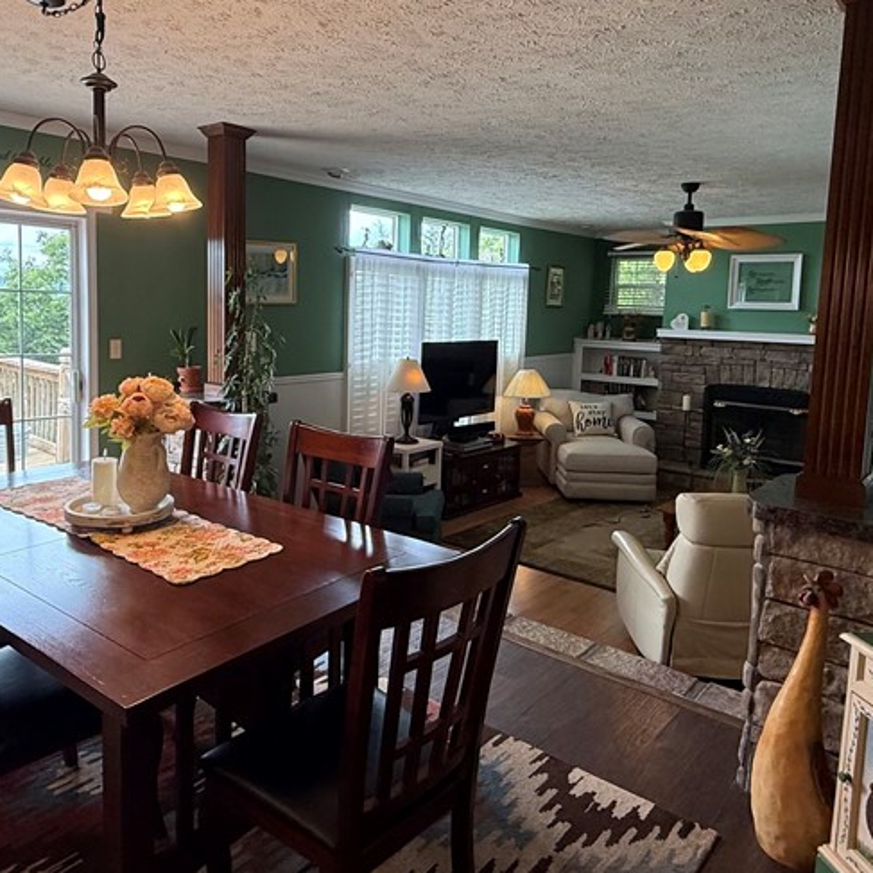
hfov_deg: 60.8
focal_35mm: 26
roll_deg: -2.2
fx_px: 742
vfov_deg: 60.7
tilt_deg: -6.2
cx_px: 393
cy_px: 373
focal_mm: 2.22
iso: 125
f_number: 2.2
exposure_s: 1/120
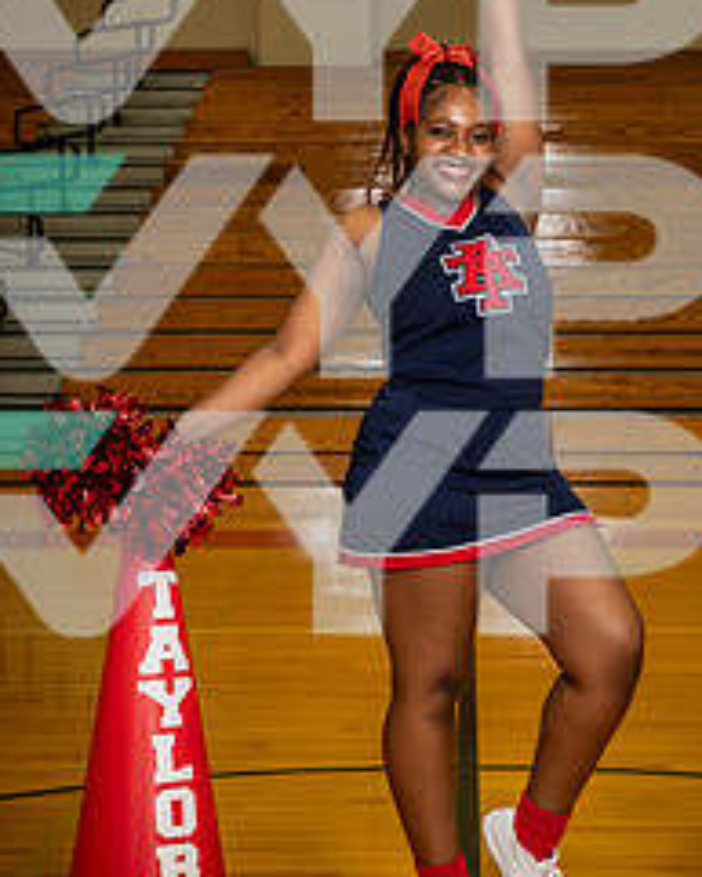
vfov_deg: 18.2
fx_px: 2725
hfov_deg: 14.7
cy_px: 269
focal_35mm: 105
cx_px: 444
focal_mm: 60
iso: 800
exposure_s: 1/160
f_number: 7.1
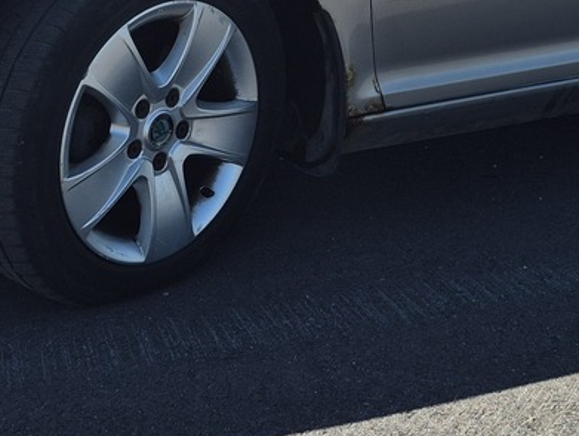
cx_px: 336
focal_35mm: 94
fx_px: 1574
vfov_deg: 15.3
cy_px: -64
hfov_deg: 20.8
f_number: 1.8
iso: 25
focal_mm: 5.4
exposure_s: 1/1892
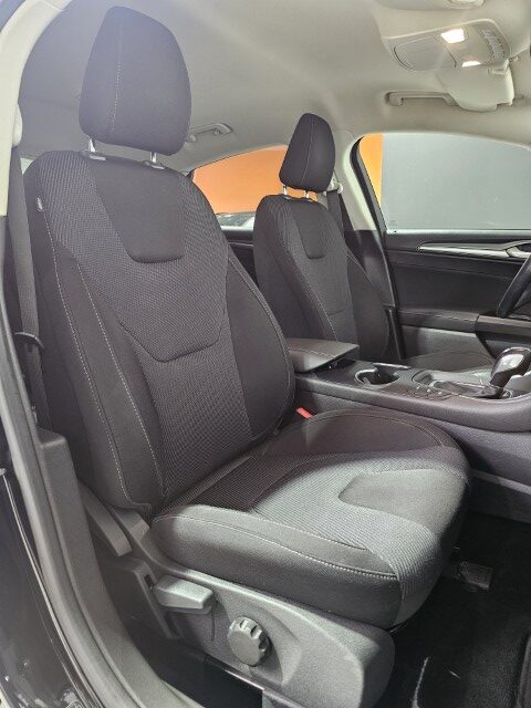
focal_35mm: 23
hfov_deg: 58.9
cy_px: 354
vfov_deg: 73.9
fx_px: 470
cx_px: 266
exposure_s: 1/25
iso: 640
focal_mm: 6.3
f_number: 1.7
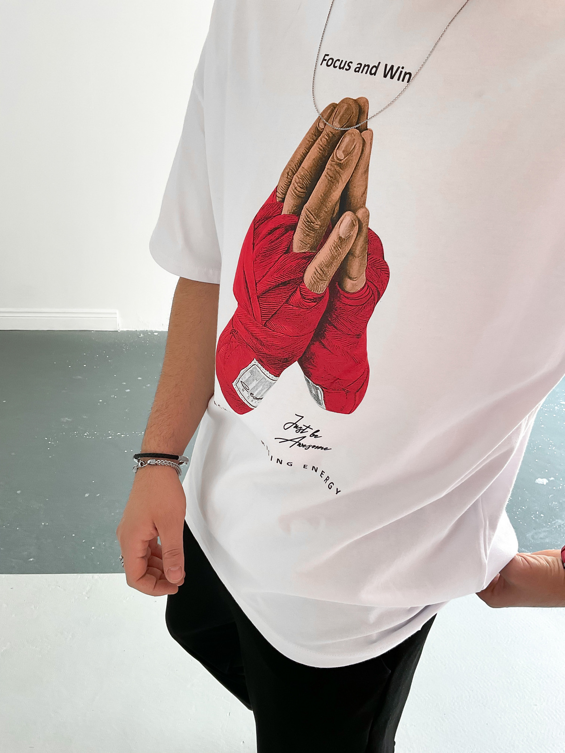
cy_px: 376
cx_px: 282
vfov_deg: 61.7
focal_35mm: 29
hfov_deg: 48.2
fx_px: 631
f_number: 1.8
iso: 50
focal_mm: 3
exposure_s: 1/120
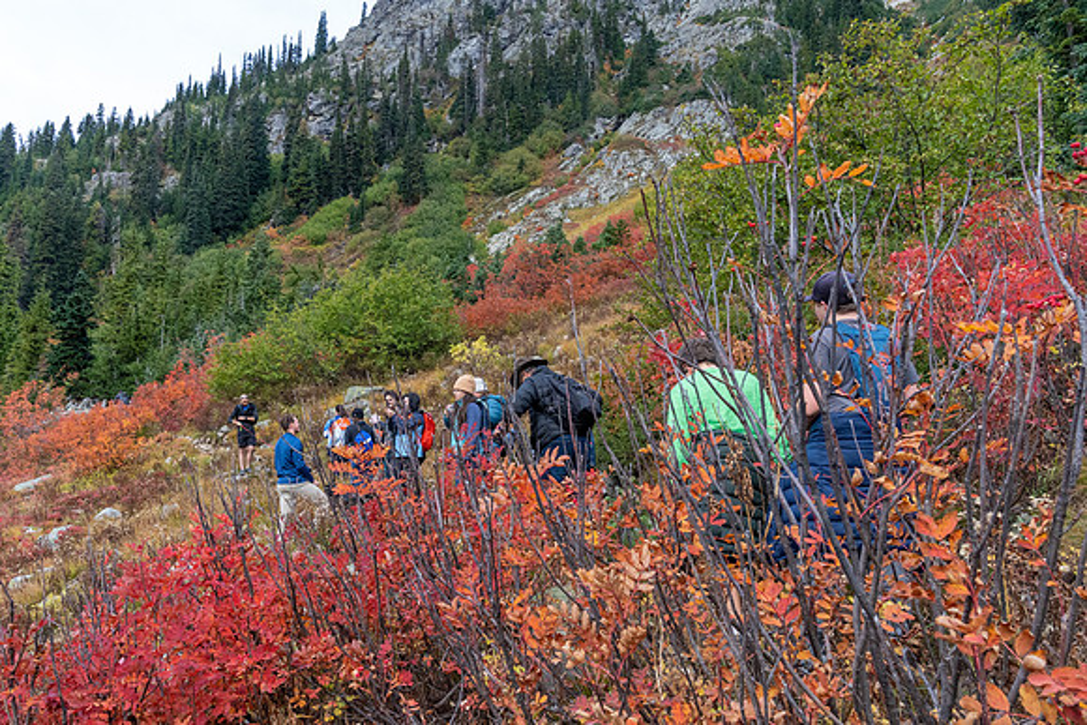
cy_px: 417
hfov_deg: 65.8
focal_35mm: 28
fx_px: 834
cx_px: 461
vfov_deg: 46.8
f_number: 9
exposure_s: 1/320
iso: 2500
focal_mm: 24
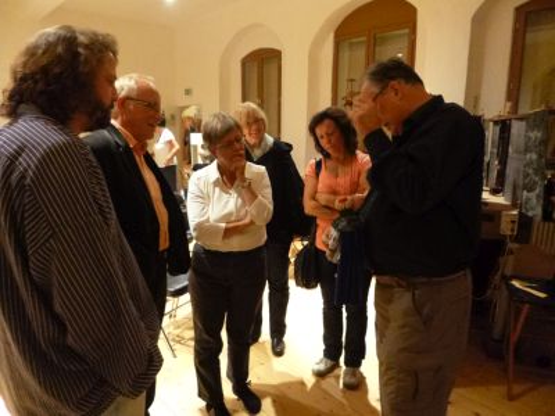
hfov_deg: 71.6
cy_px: 208
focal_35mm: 24
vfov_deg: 56.8
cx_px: 278
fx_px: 385
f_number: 2.5
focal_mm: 4.3
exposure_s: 1/15
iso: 800
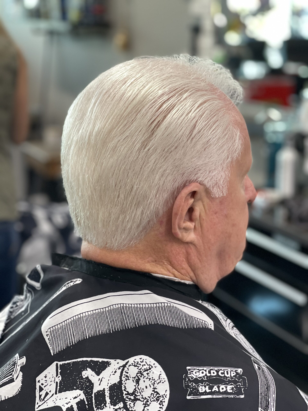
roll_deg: +1.3
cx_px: 154
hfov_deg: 22.9
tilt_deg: -14.7
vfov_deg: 30.3
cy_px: 206
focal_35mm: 64
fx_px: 759
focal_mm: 7.5
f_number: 2.2
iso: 200
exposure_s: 1/40
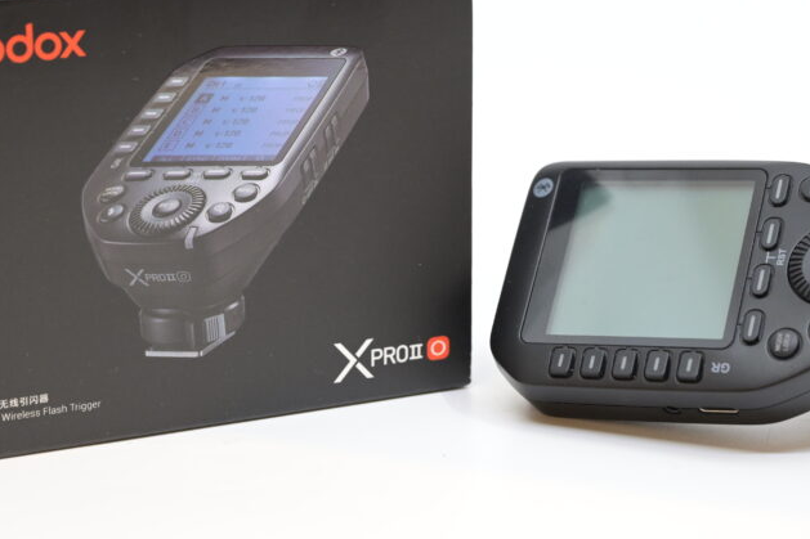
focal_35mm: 114
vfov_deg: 12.0
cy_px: 147
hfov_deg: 18.0
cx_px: 389
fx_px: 2564
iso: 1600
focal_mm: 70
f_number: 6.3
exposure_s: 1/250
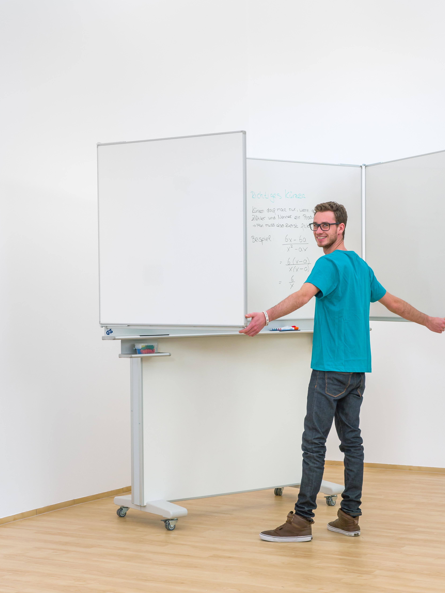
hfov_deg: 21.0
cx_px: 248
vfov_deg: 27.7
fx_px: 1200
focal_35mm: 70
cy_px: 337
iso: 200
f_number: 5
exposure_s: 1/160
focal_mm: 30
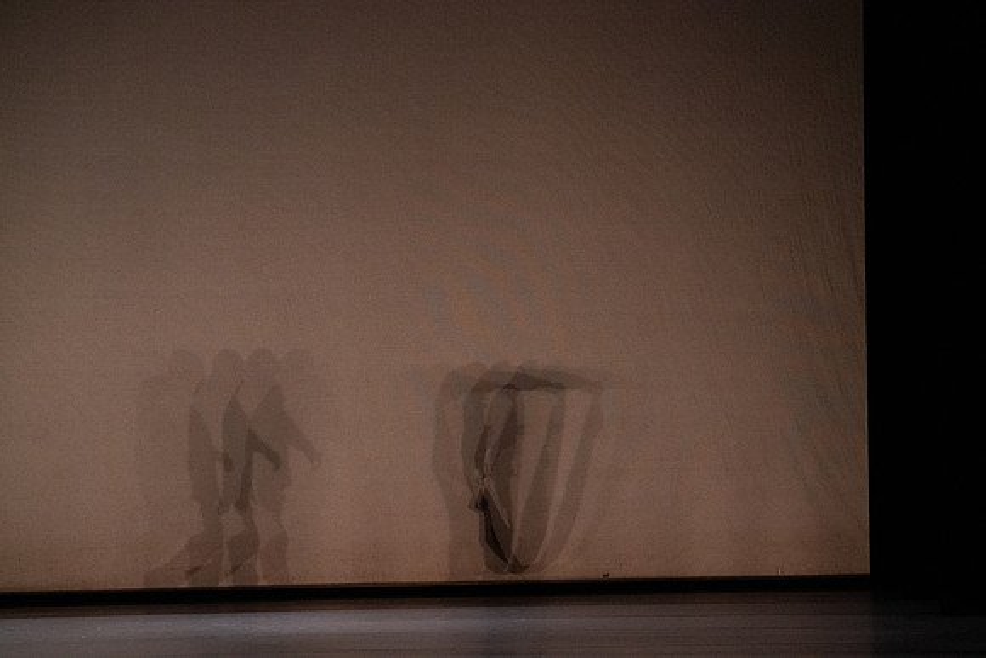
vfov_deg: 10.2
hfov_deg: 15.2
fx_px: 3698
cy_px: 329
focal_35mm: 135
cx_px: 493
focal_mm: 135
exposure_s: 1/500
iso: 12800
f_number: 6.3
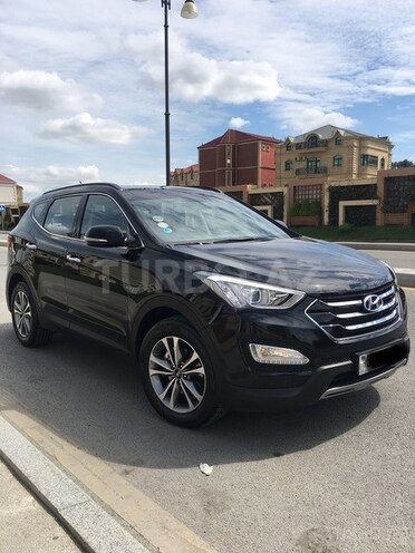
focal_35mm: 29
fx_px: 464
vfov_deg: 61.7
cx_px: 208
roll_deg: -0.2
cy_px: 276
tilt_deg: -6.5
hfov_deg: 48.2
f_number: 2.2
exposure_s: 1/1425
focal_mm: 4.15
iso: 25
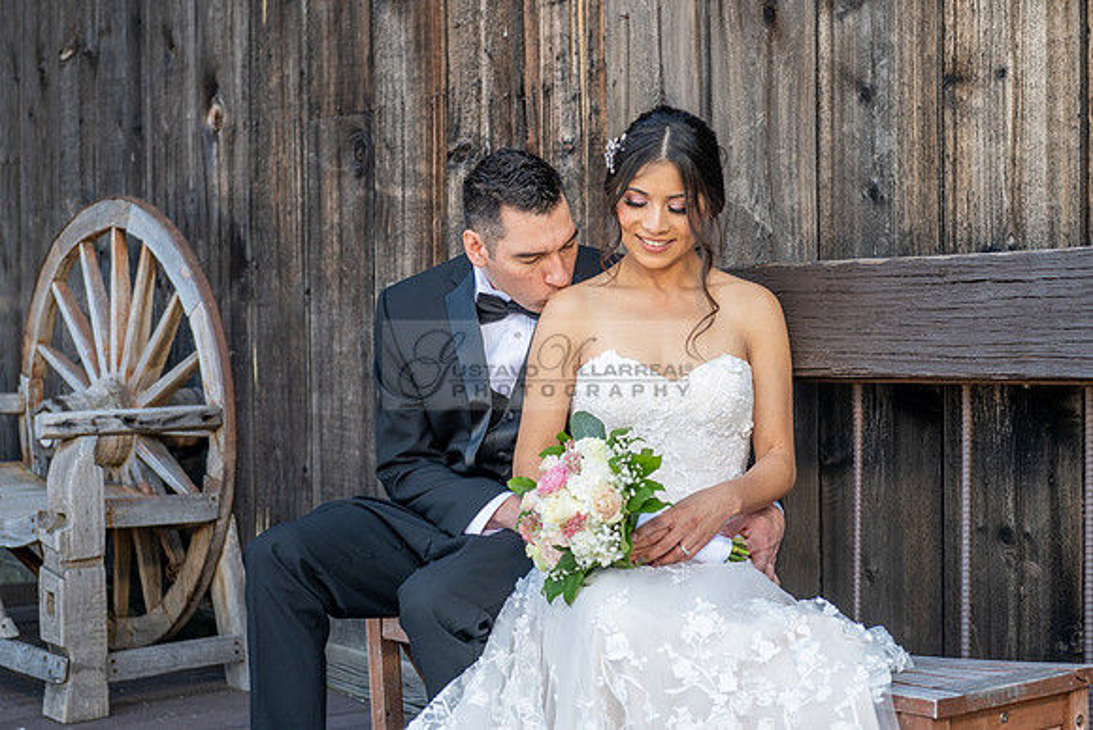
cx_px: 546
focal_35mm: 66
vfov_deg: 20.6
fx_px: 2004
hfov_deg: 30.5
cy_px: 365
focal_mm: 66
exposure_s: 1/160
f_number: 4.5
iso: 200
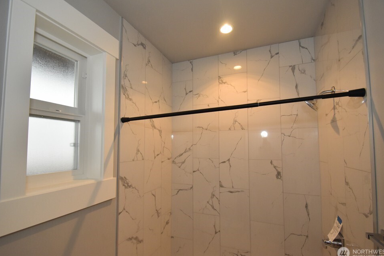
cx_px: 196
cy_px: 127
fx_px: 171
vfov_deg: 73.7
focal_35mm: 16
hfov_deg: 96.7
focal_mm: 10
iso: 1100
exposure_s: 1/125
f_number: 4
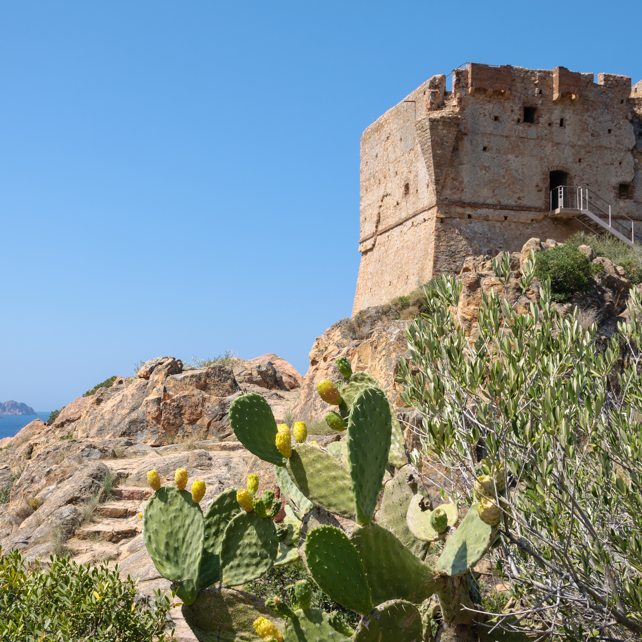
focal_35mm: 49
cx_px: 271
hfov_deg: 34.8
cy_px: 325
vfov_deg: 34.9
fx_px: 1021
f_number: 11
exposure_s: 1/250
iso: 200
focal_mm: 25
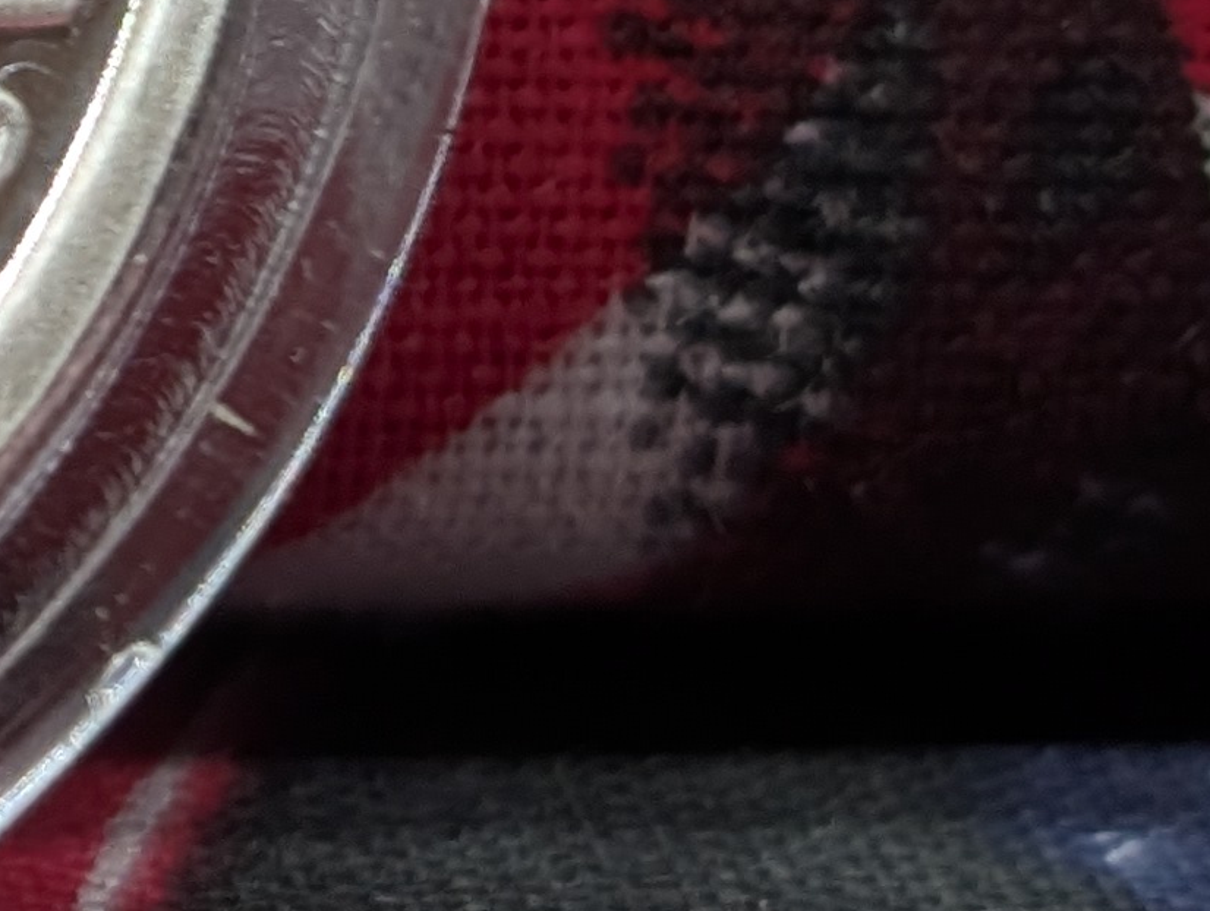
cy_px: -221
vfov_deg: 6.1
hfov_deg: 7.8
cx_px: -1354
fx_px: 8471
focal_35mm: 242
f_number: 1.68
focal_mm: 6.9
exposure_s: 1/90.7
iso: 51
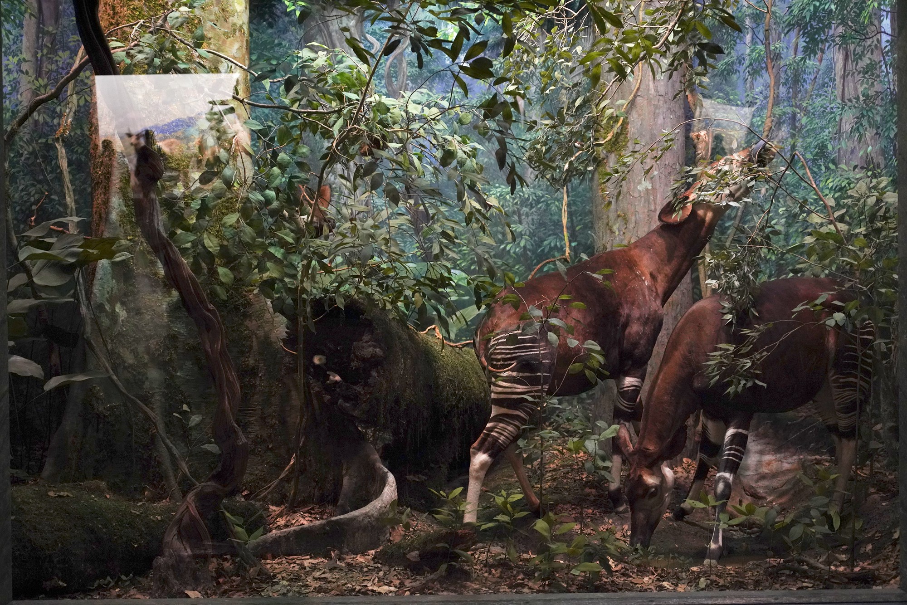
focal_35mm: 40
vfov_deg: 33.4
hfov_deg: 48.5
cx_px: 454
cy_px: 302
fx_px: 1008
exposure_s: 1/80
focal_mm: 40
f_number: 2.8
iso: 3200
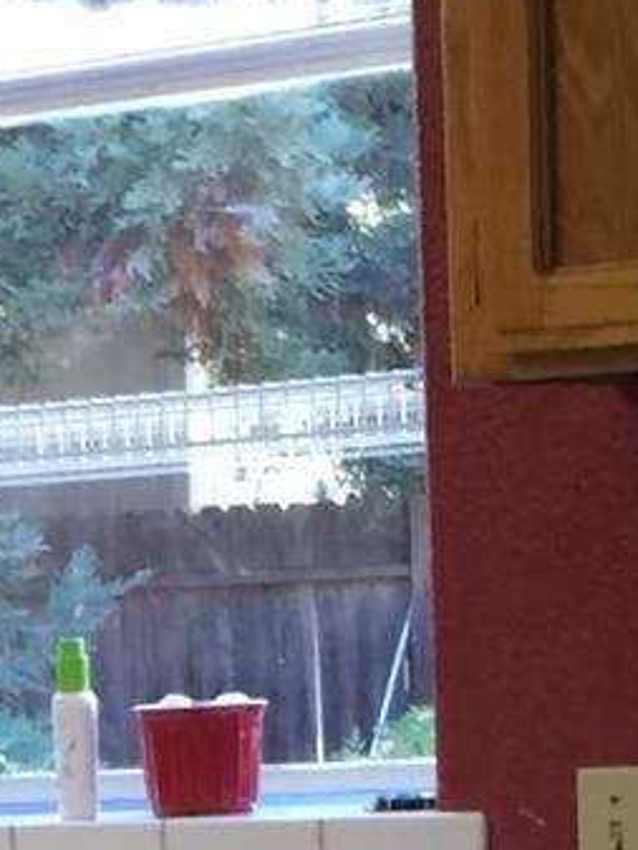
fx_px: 4224
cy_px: 1521
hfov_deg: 8.6
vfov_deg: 10.8
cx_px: -23
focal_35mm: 172
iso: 50
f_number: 2.2
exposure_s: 1/30
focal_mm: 4.15
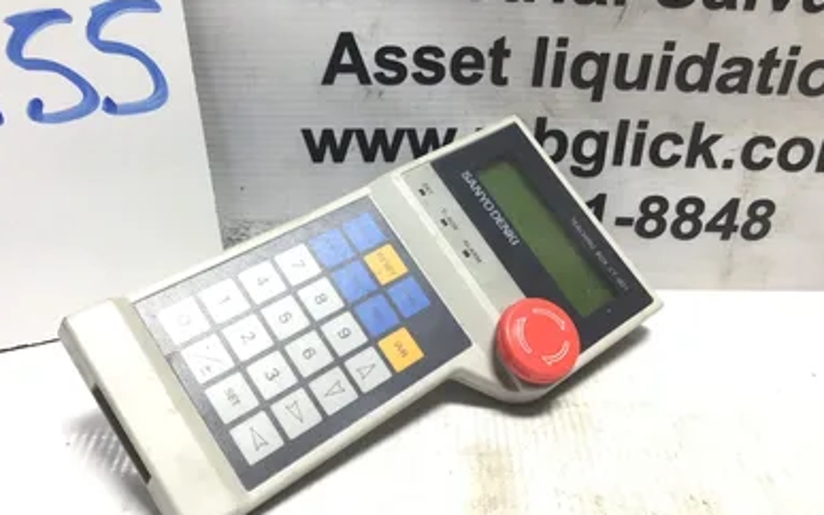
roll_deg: -3.4
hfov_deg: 56.7
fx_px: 764
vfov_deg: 37.3
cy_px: 260
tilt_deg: -29.6
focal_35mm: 34
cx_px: 411
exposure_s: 1/120
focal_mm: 3.3
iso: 40
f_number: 2.4
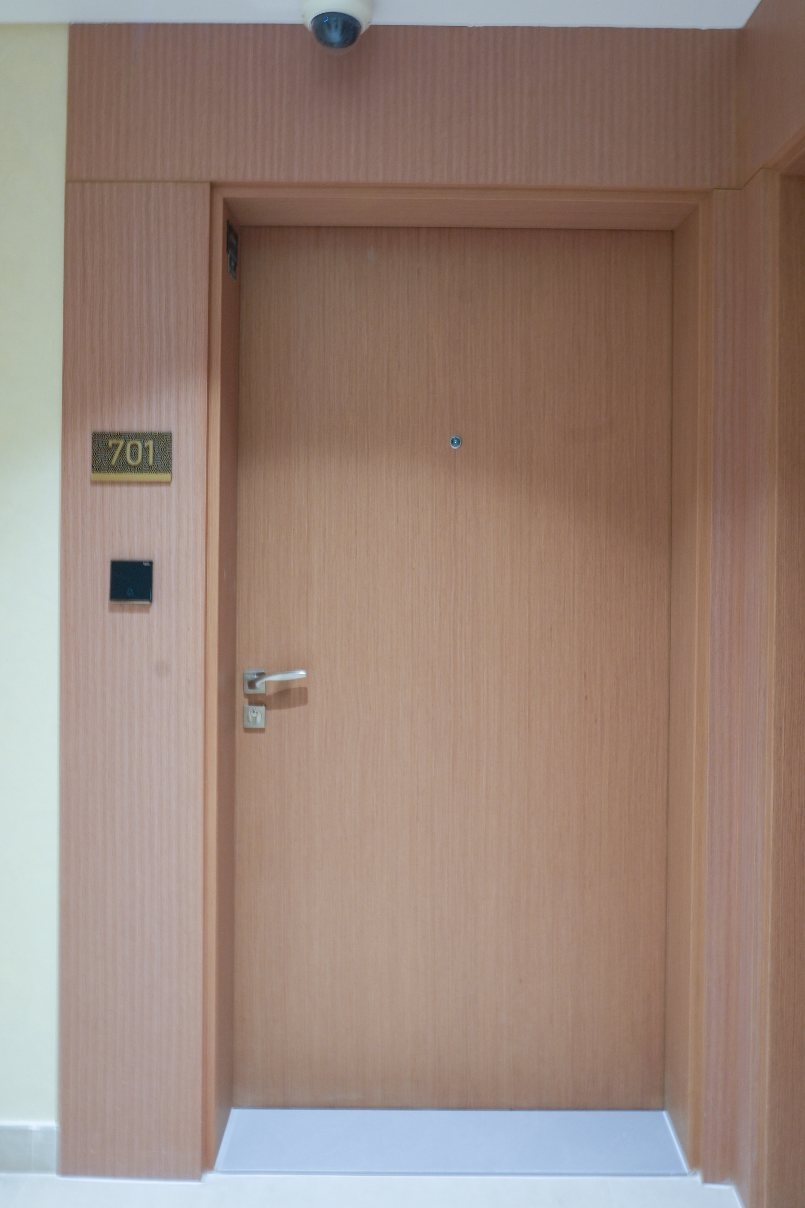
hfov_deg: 61.9
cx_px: 402
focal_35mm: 20
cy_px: 604
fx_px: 671
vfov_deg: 84.0
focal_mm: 20
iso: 400
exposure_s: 1/6
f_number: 8
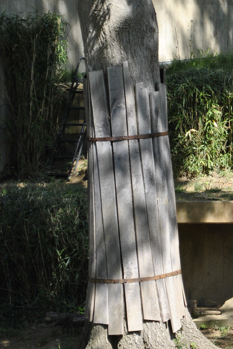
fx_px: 1699
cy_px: 106
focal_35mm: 175
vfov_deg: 11.7
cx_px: 263
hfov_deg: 7.8
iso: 250
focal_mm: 55
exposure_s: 1/500
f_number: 5.6
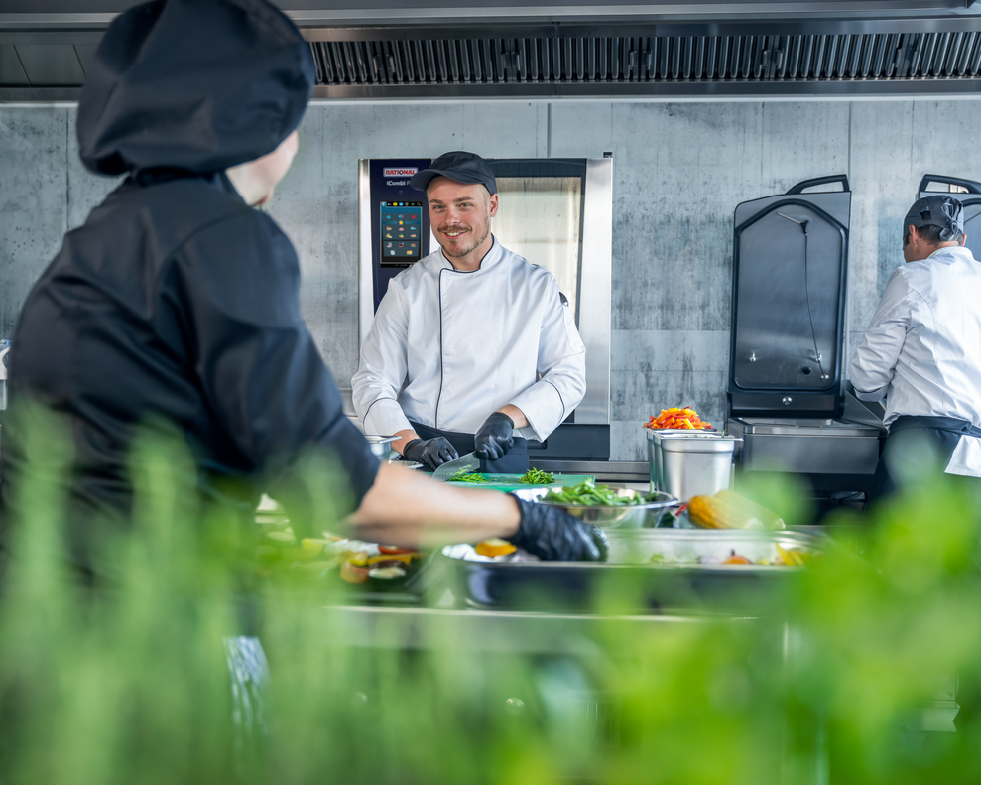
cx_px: 505
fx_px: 1190
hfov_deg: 44.8
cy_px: 392
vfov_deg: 36.5
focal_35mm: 41
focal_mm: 36
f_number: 2.8
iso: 1000
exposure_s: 1/200
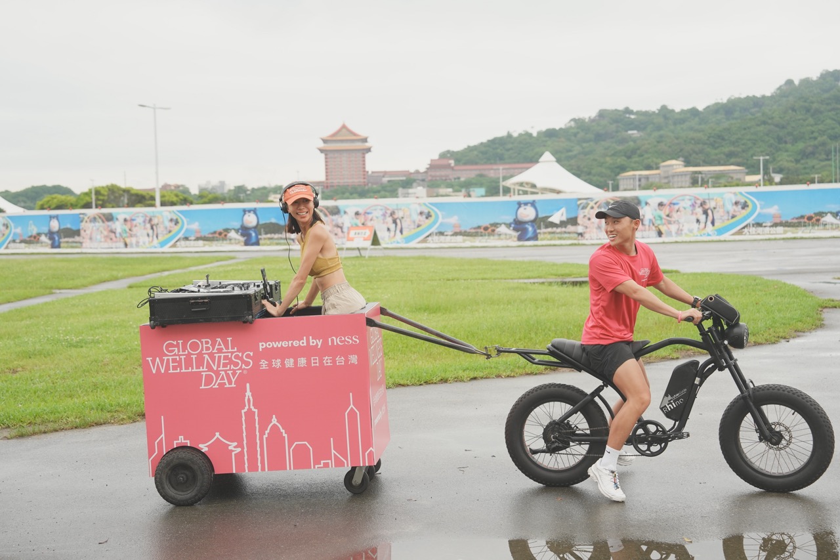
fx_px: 1330
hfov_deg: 35.1
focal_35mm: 57
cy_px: 280
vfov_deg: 23.8
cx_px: 420
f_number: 4
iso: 250
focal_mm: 57
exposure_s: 1/320
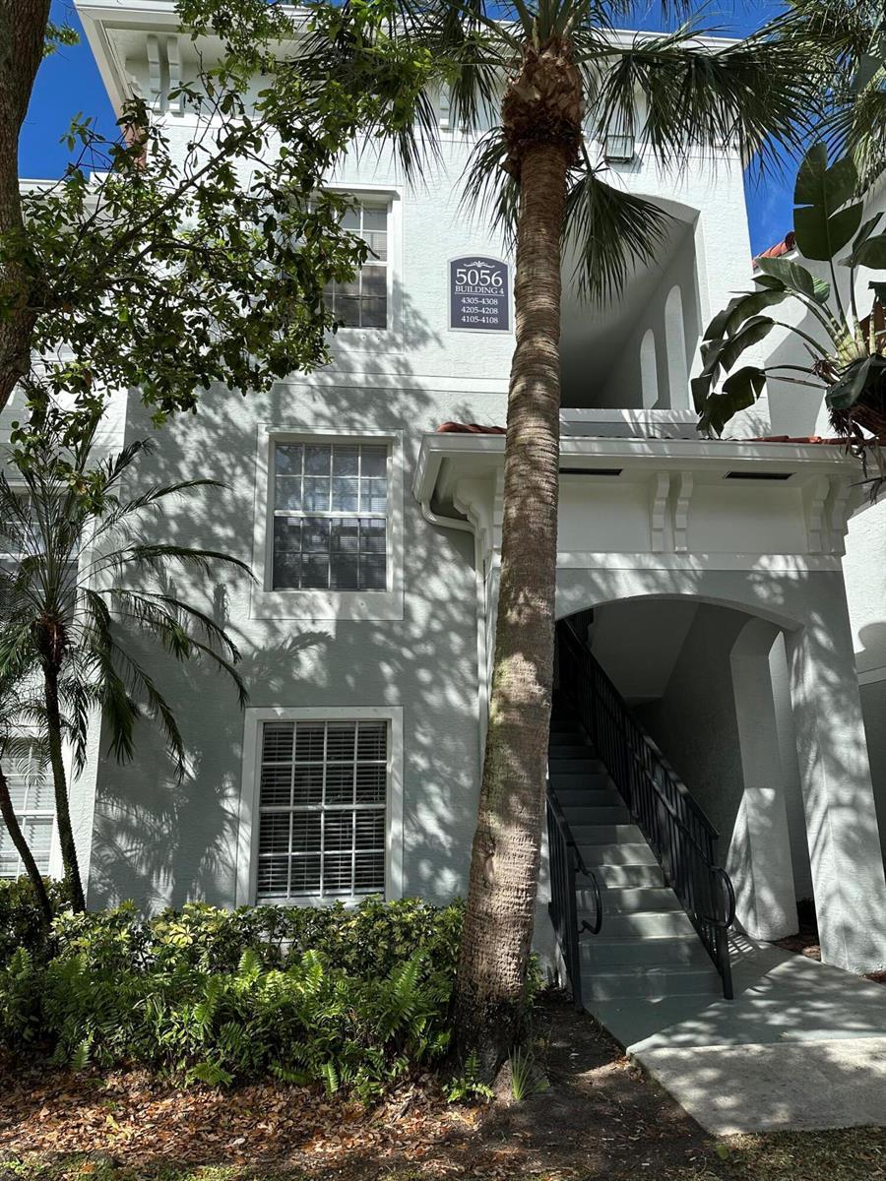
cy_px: 590
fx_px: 819
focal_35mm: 24
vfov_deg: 71.6
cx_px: 443
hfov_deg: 56.8
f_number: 1.78
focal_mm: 6.86
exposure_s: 1/2809
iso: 80
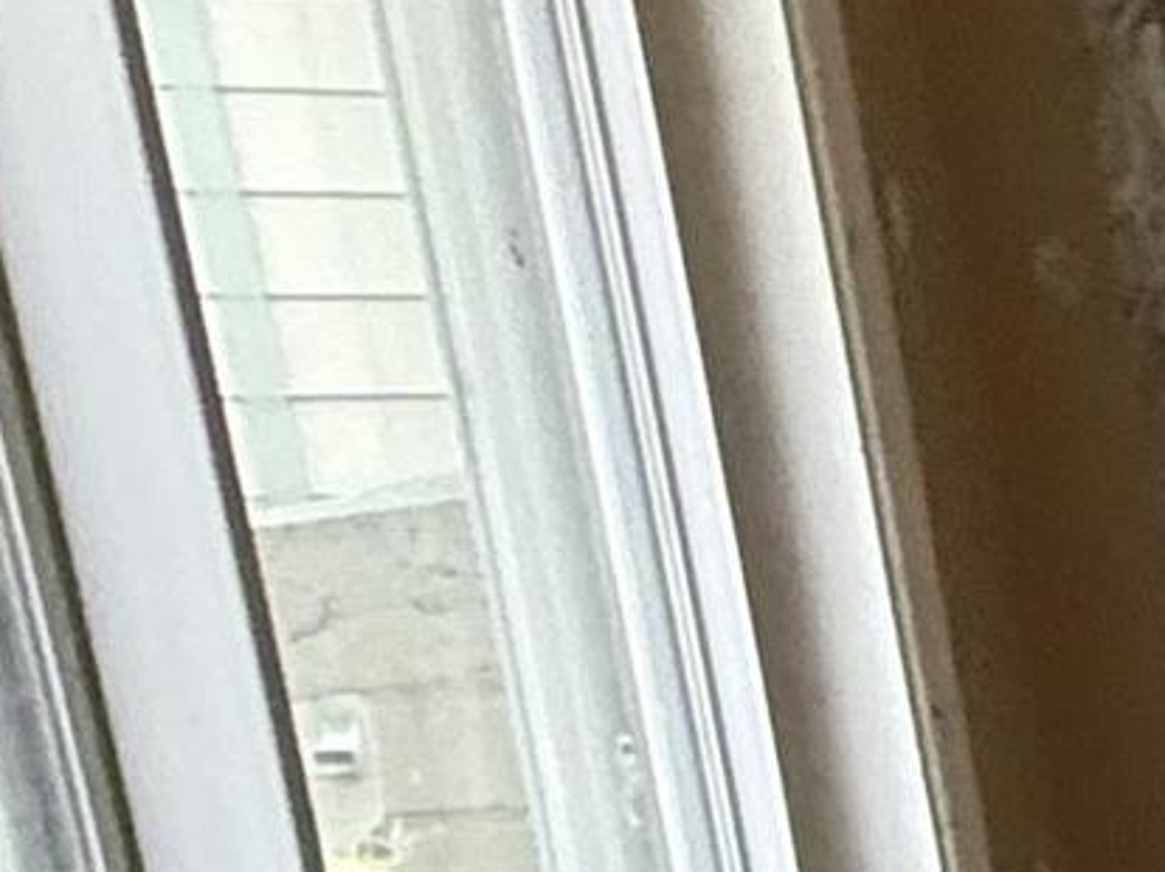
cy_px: 1001
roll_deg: -0.6
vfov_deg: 13.9
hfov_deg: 9.7
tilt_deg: -12.0
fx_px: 3498
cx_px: 4055
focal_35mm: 104
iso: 320
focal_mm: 2.22
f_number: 2.2
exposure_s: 1/62
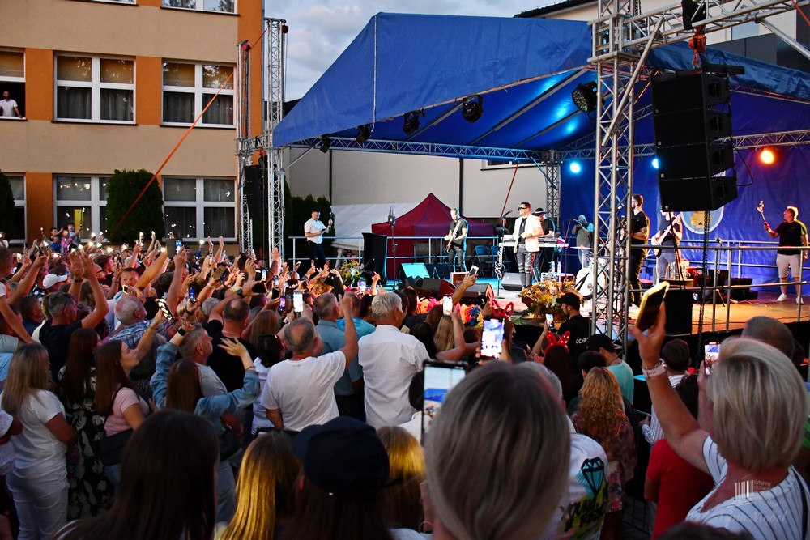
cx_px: 405
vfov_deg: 47.9
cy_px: 270
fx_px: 608
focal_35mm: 27
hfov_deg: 67.4
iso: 3200
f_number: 3.5
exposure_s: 1/80
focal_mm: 18
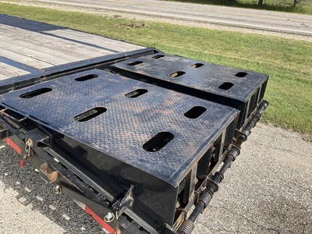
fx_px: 261
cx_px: 156
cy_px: 117
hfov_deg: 61.7
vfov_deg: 48.2
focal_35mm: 29
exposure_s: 1/855
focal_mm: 3
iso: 25
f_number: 1.8
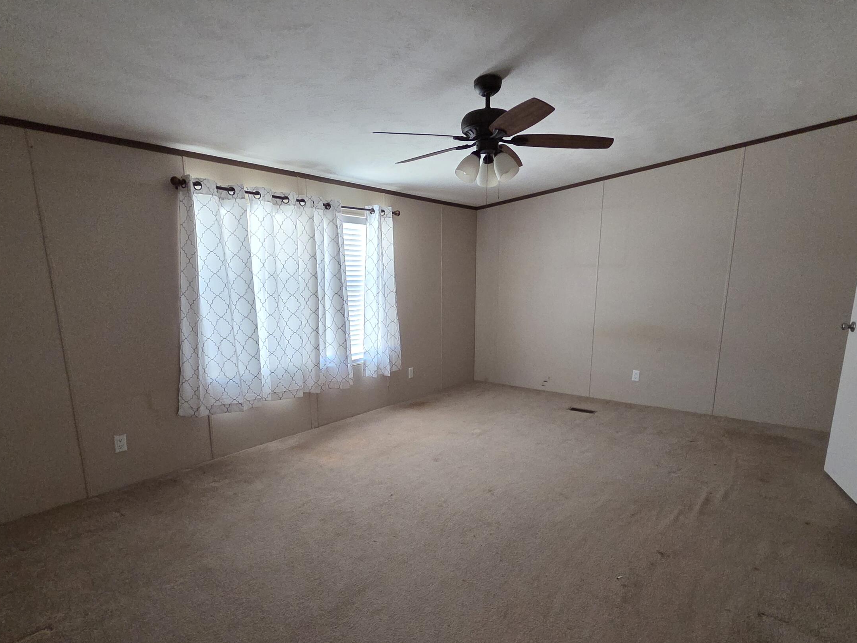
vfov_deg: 71.0
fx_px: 446
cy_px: 378
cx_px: 430
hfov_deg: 87.8
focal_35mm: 18
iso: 800
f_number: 2.2
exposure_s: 1/60
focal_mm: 2.2
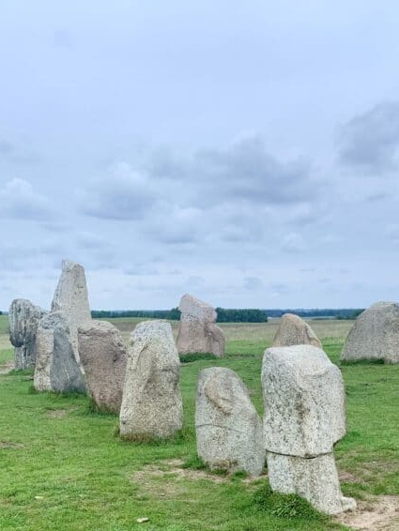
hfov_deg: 30.3
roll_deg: +0.4
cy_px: 472
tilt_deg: -10.6
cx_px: 310
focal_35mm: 47
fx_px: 722
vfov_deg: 37.9
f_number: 1.8
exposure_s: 1/1350
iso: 25
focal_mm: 4.25
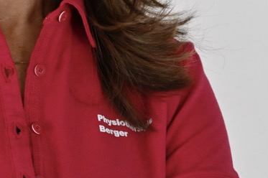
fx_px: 2477
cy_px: -50
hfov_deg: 6.2
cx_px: 57
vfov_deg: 4.1
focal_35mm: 333
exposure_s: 1/60
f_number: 8
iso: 3200
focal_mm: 97
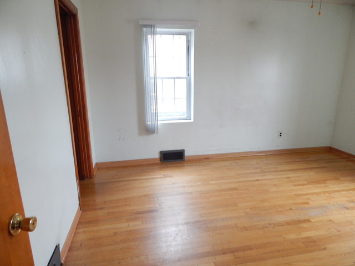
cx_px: 178
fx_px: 226
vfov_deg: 61.1
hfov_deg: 76.4
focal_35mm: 22
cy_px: 133
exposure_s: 1/50
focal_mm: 4
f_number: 3
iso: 400
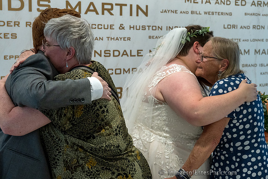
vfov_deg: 22.6
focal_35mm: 60
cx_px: 134
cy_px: 90
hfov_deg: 33.4
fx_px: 447
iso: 2500
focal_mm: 60
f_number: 7.1
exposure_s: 1/320
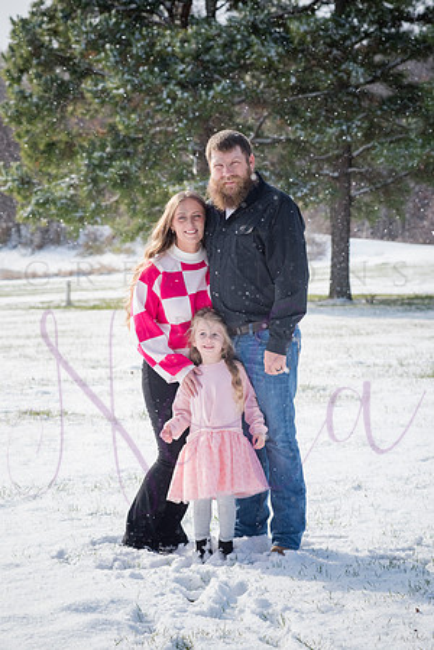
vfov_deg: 18.3
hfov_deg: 12.2
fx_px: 2025
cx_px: 217
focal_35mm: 112
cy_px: 325
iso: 640
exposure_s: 1/1000
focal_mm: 112
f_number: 9
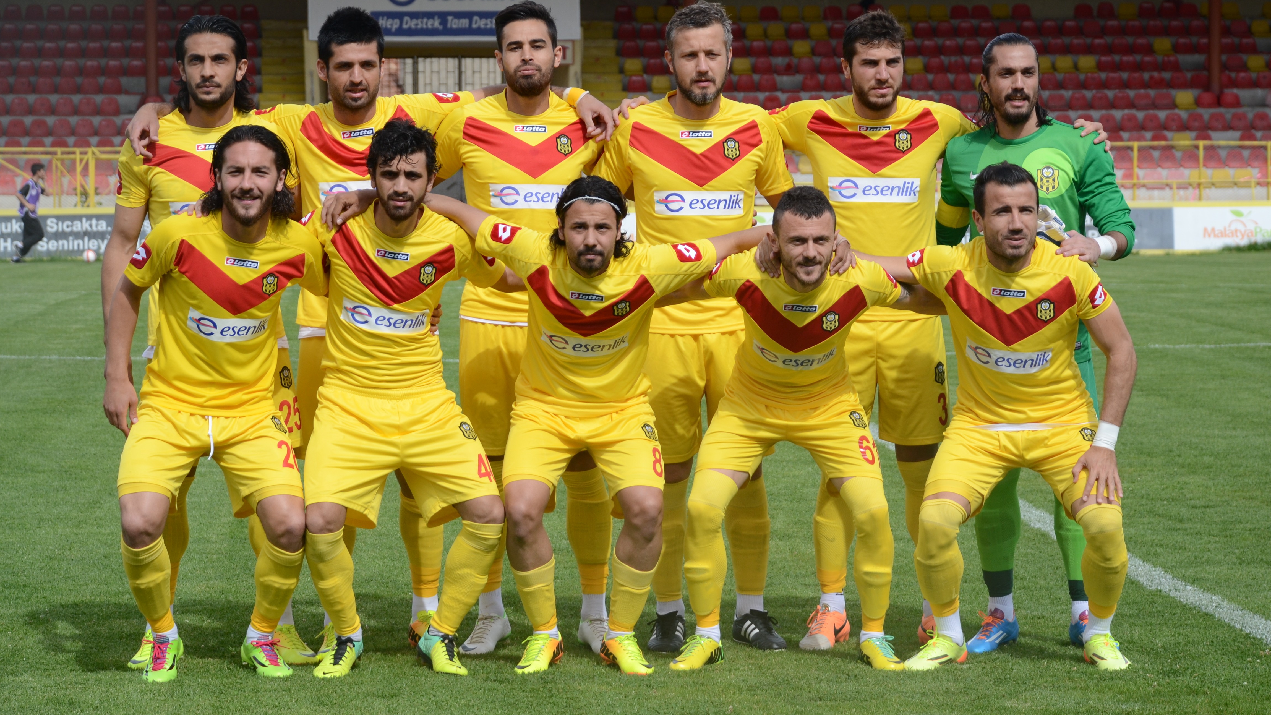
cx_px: 637
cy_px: 361
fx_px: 4247
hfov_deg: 17.0
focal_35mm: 126
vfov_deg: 9.6
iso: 200
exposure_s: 1/640
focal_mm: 80
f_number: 6.3
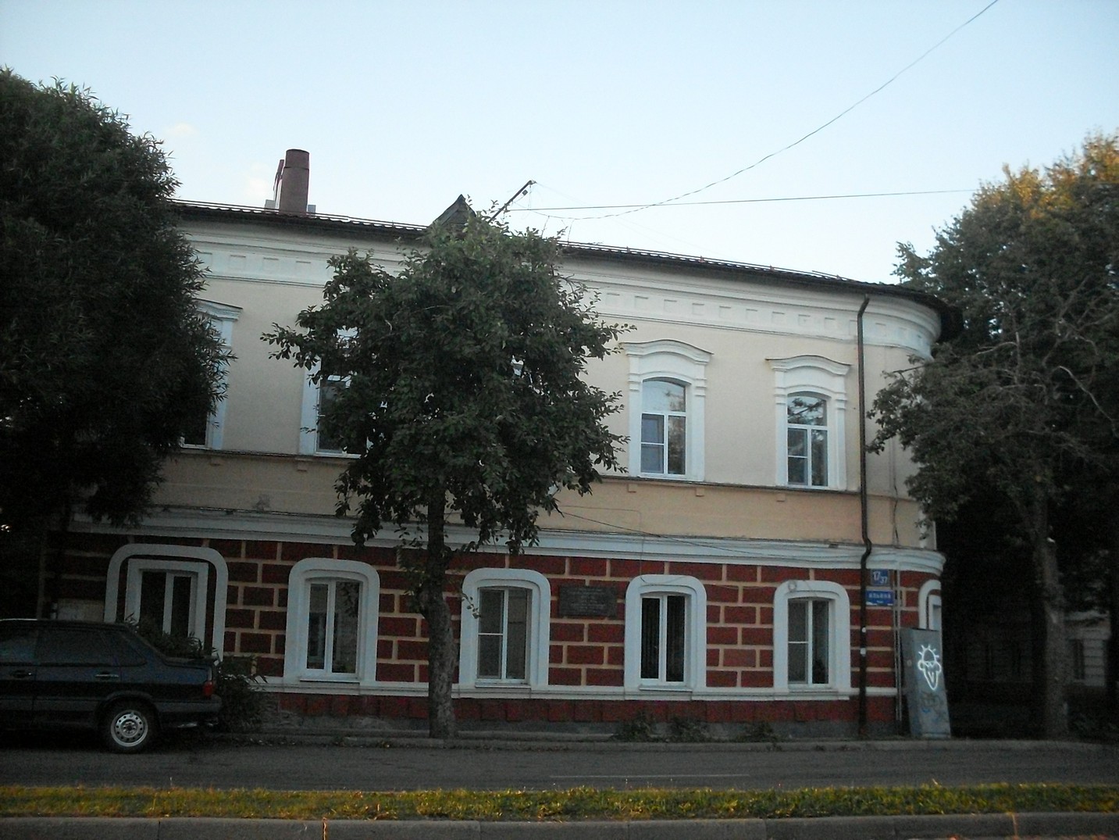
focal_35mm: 38
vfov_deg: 37.7
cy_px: 420
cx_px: 560
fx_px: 1228
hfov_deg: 49.0
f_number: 2.8
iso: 400
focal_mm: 6.3
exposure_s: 1/500
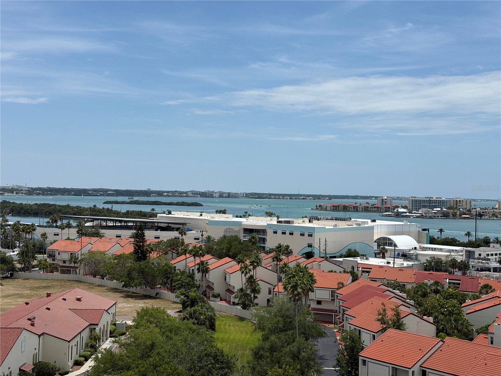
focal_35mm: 48
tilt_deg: +0.7
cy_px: 188
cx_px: 250
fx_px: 695
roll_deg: -2.1
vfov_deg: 30.3
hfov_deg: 39.7
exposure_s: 1/8772
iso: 64
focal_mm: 6.76
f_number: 1.78
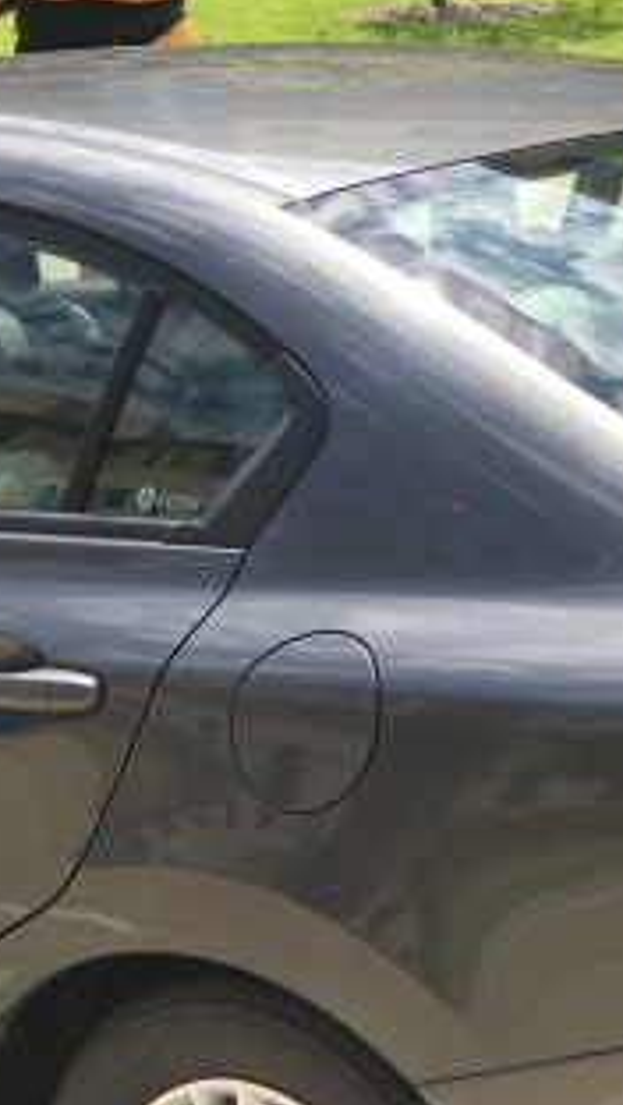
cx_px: 1246
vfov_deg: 25.5
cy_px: 135
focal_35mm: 81
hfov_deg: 13.0
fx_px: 2374
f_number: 2.2
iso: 25
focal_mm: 4.15
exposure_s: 1/1131
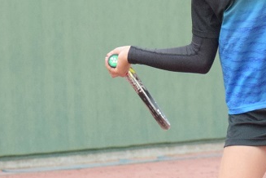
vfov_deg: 4.2
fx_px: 2438
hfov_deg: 6.2
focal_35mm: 330
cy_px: 96
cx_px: 279
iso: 1250
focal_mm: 72
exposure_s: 1/1600
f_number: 4.5
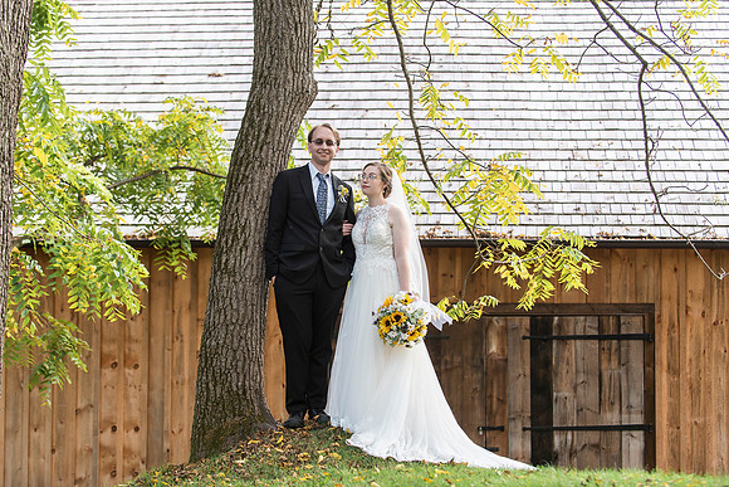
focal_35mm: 76
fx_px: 1549
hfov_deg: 26.5
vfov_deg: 17.9
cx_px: 338
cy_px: 231
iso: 400
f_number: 3.5
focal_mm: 70
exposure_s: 1/320
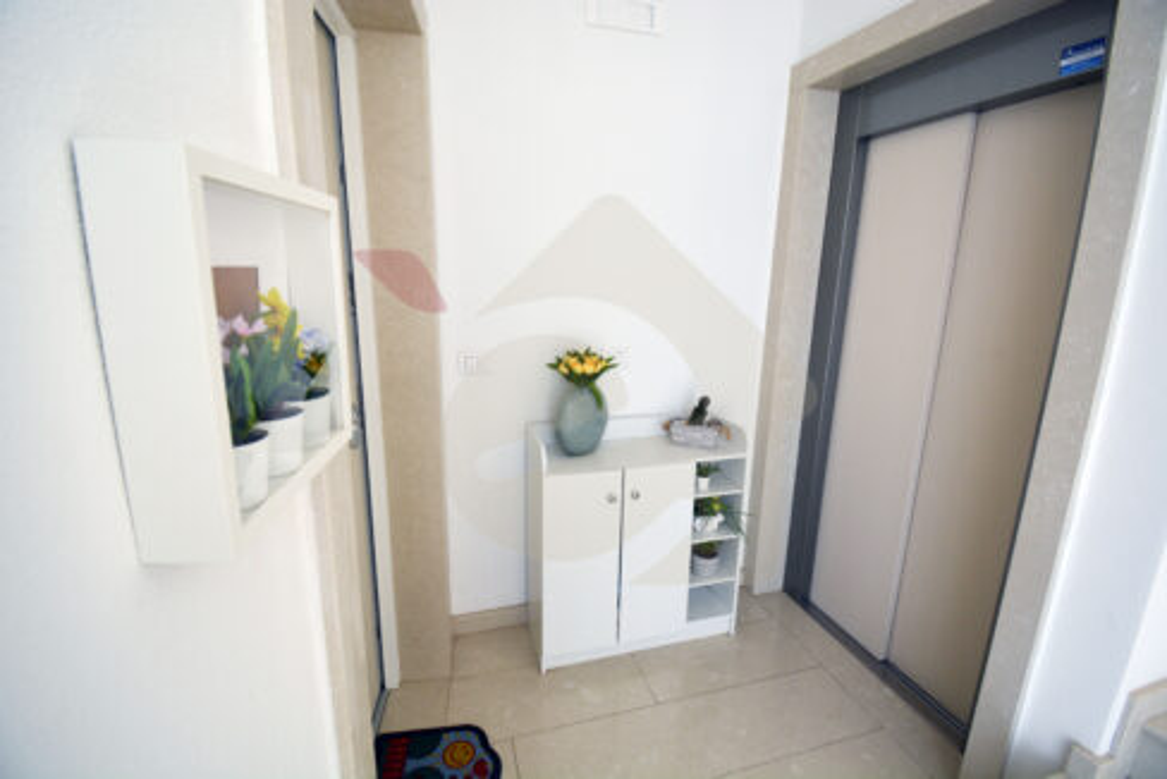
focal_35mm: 15
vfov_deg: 77.4
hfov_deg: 100.4
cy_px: 390
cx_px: 584
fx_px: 487
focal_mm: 10
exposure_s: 1/125
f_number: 5.6
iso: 250
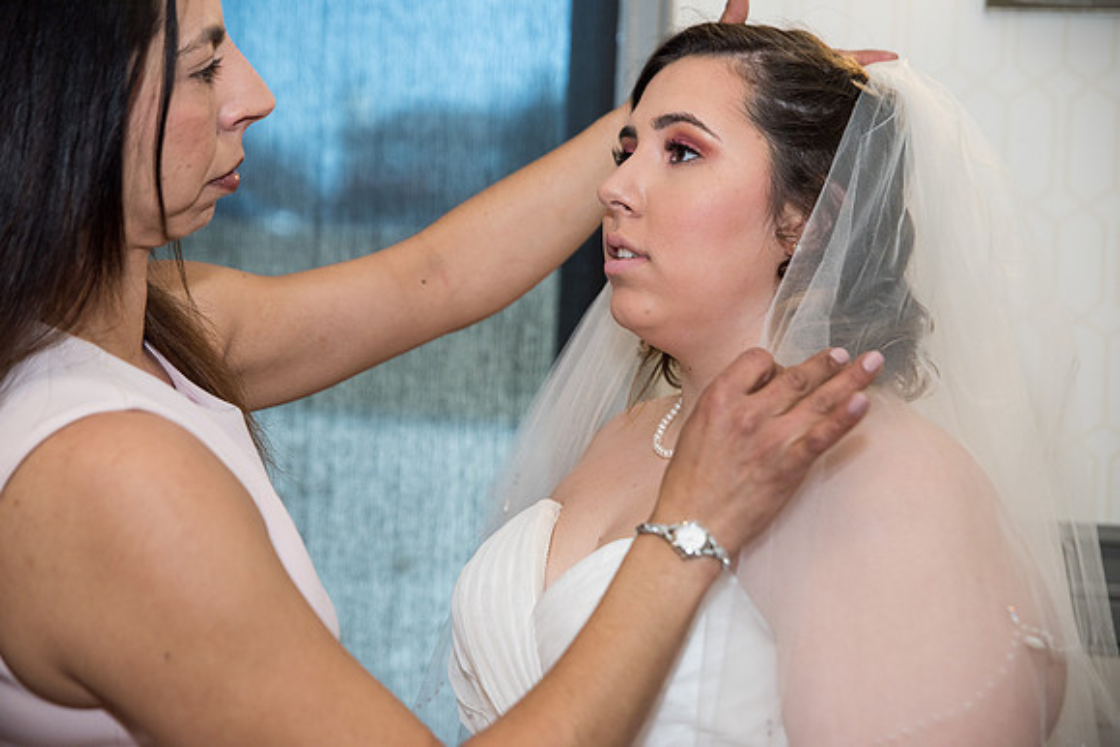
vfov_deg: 20.9
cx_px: 560
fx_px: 2023
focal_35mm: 65
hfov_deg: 31.0
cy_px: 374
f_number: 3.2
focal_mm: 65
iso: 500
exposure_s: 1/160
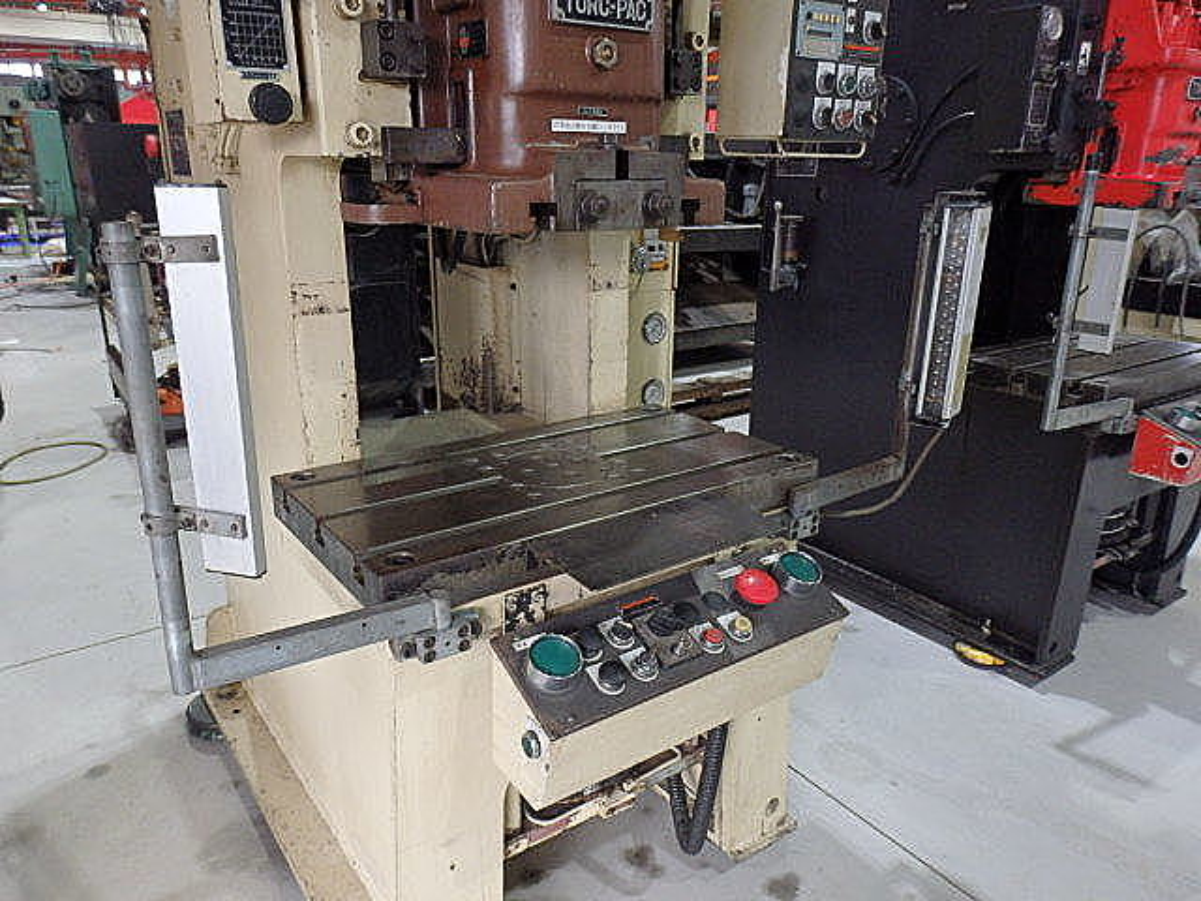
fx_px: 867
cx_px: 600
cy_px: 450
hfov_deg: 69.4
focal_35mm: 25
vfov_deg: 54.9
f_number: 3
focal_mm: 4.5
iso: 400
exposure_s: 1/30
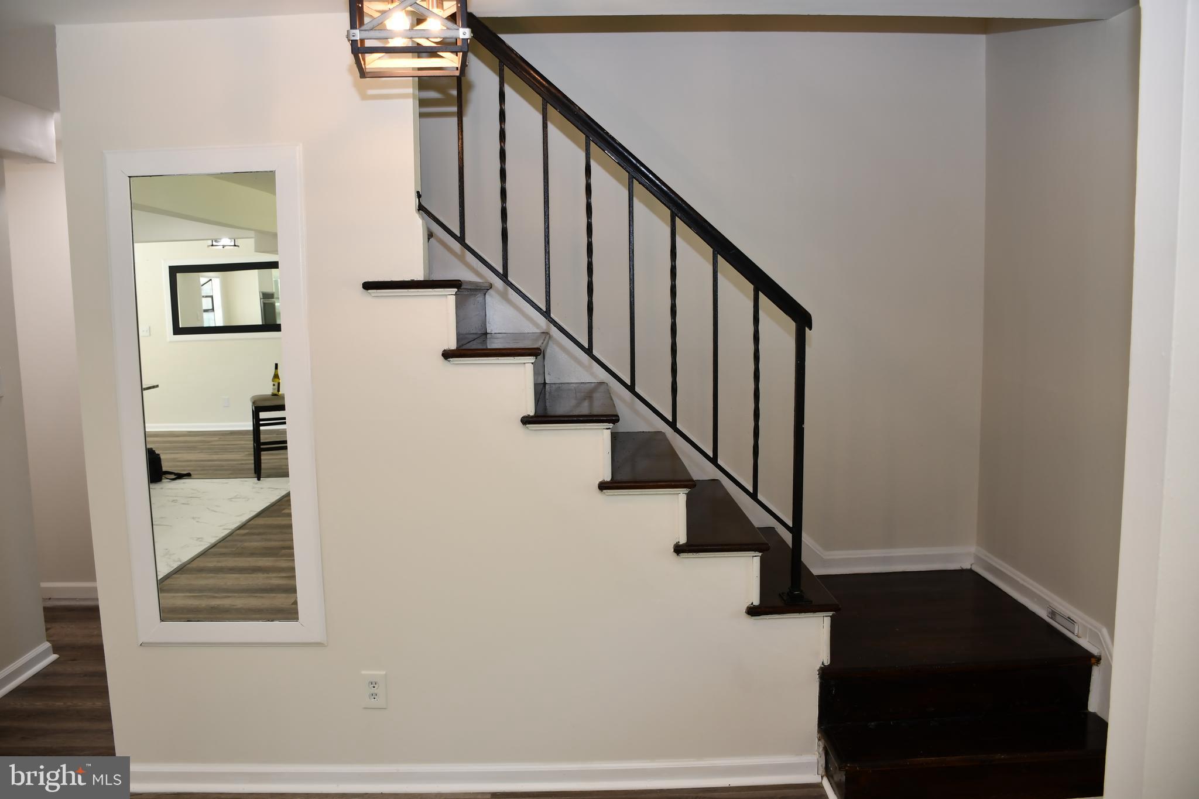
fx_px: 899
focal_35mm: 27
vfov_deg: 47.9
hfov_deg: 67.4
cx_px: 600
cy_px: 400
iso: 220
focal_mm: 18
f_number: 4
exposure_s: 1/60
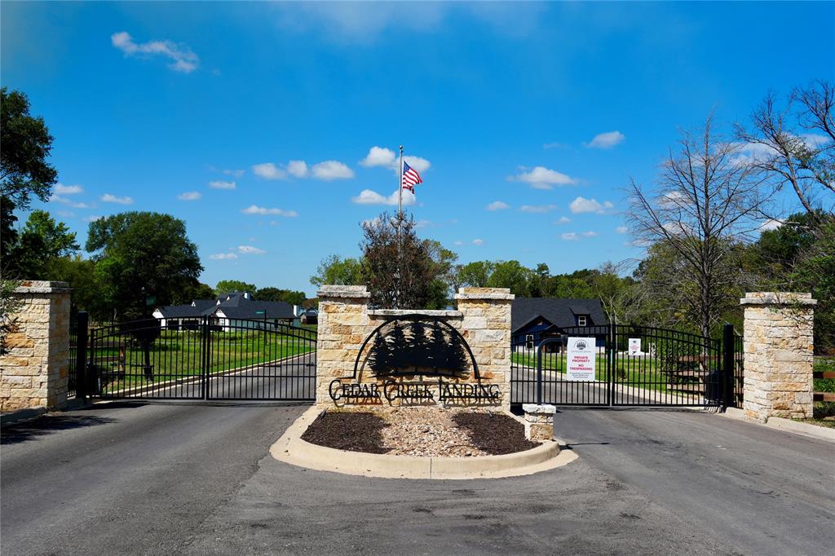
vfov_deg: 39.9
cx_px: 418
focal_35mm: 33
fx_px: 765
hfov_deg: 57.2
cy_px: 278
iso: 100
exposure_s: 1/1000
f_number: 5.6
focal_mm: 22
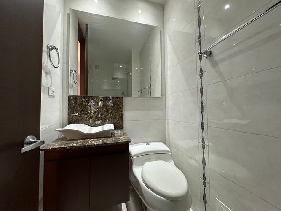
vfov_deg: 85.7
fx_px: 114
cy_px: 106
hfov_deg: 102.1
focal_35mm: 14
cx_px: 140
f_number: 2.2
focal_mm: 2.22
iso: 200
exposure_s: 1/60
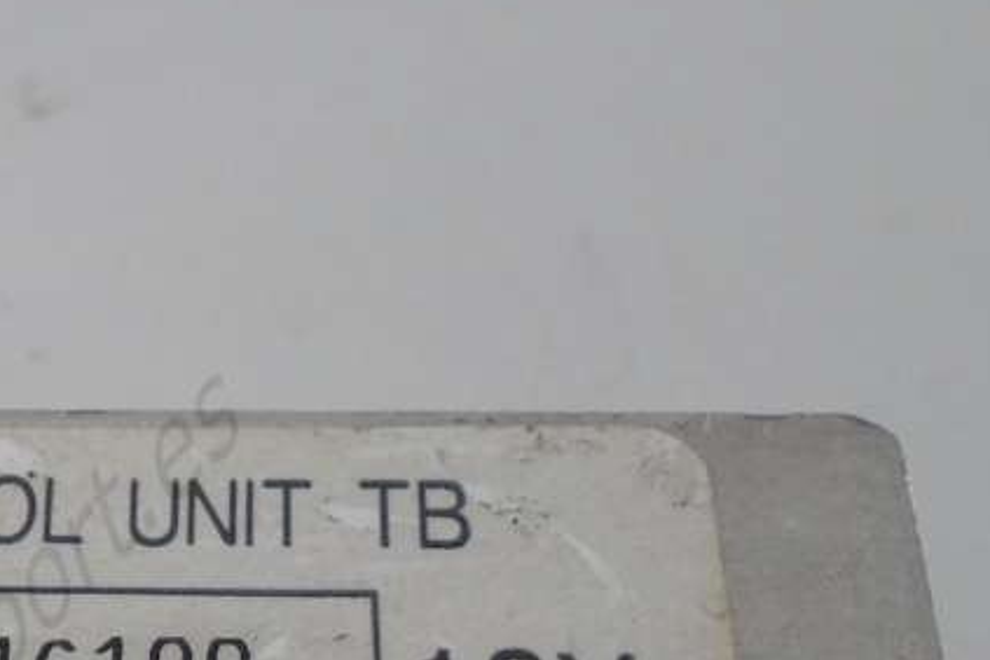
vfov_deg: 18.6
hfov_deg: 26.5
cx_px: -110
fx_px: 1925
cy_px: 744
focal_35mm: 70
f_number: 3.2
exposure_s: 1/160
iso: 100
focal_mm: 4.6
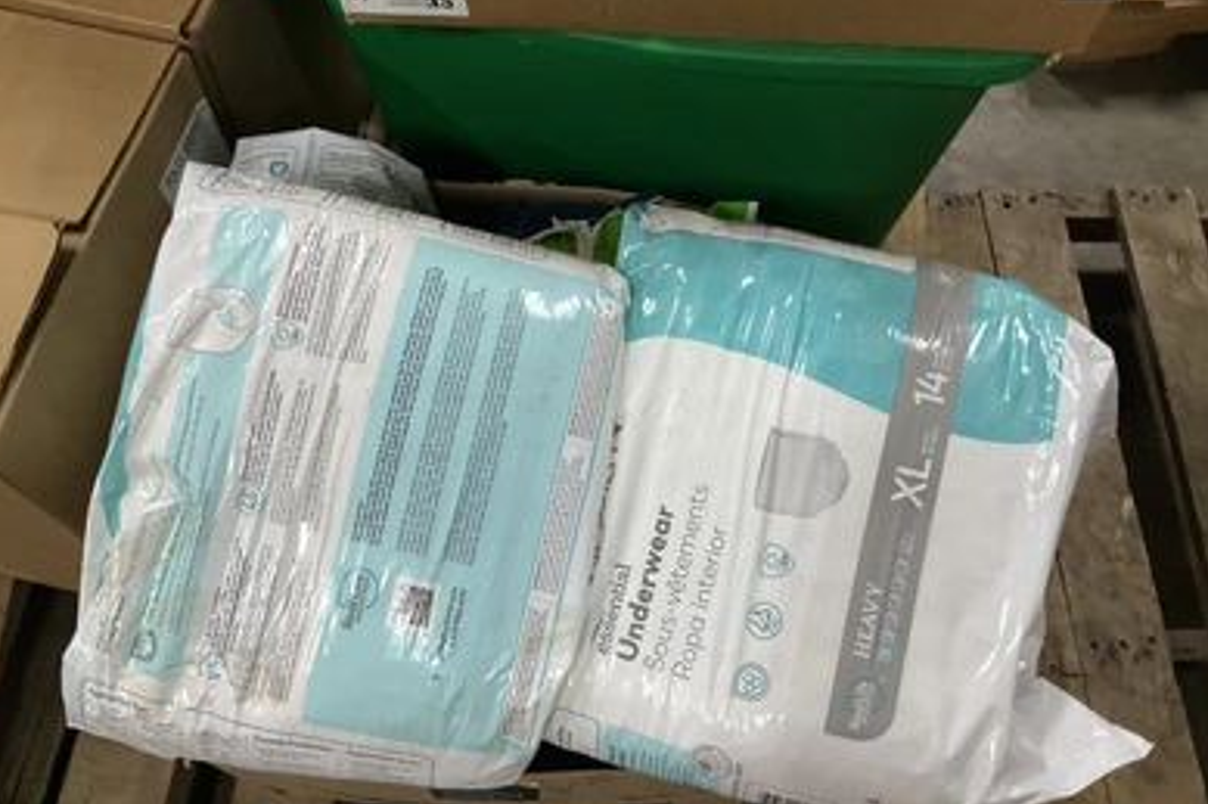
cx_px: 593
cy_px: 431
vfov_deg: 42.3
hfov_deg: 60.3
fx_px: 1040
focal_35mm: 31
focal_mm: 3
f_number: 1.8
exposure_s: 1/60
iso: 125
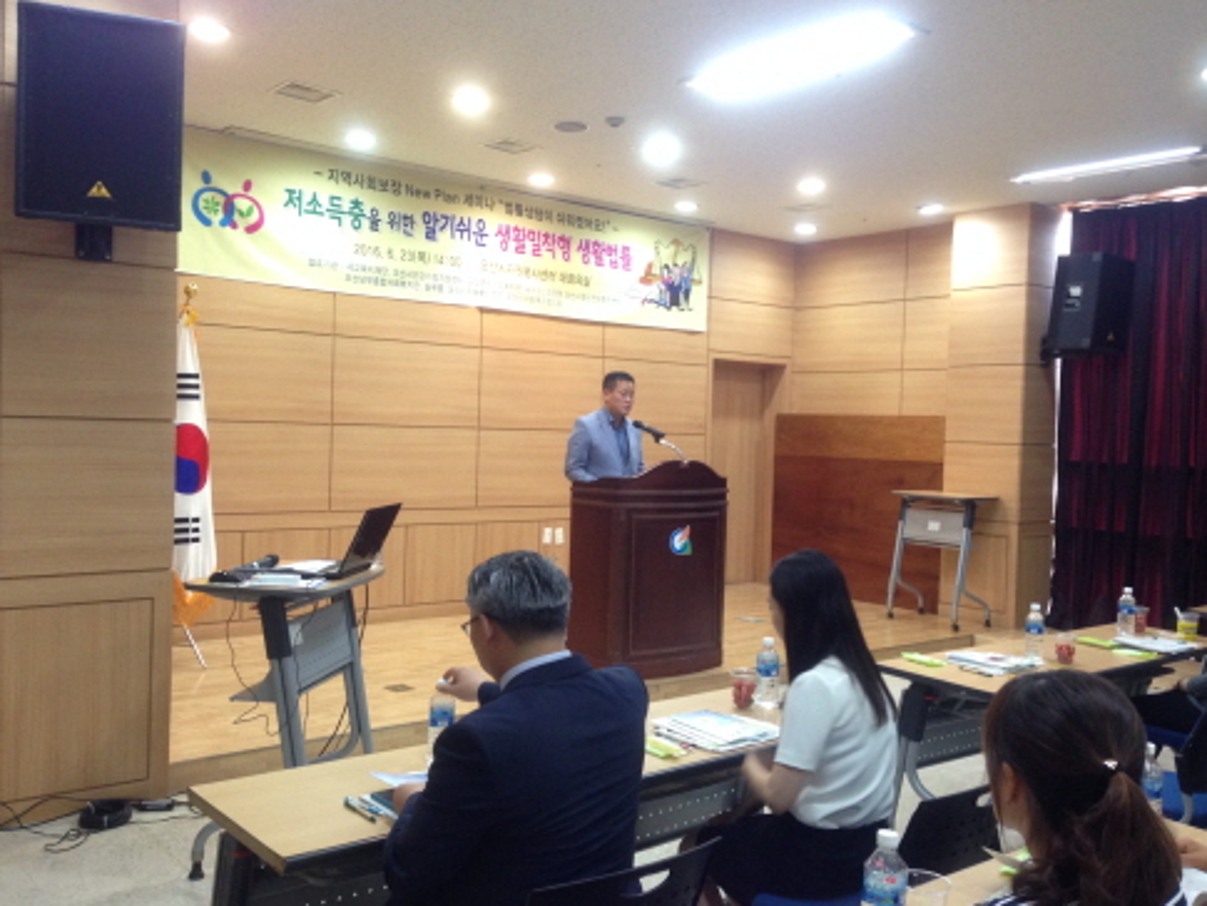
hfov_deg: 53.9
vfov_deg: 41.8
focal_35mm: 34
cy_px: 459
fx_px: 1186
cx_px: 602
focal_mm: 4.12
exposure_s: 1/20
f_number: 2.4
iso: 160
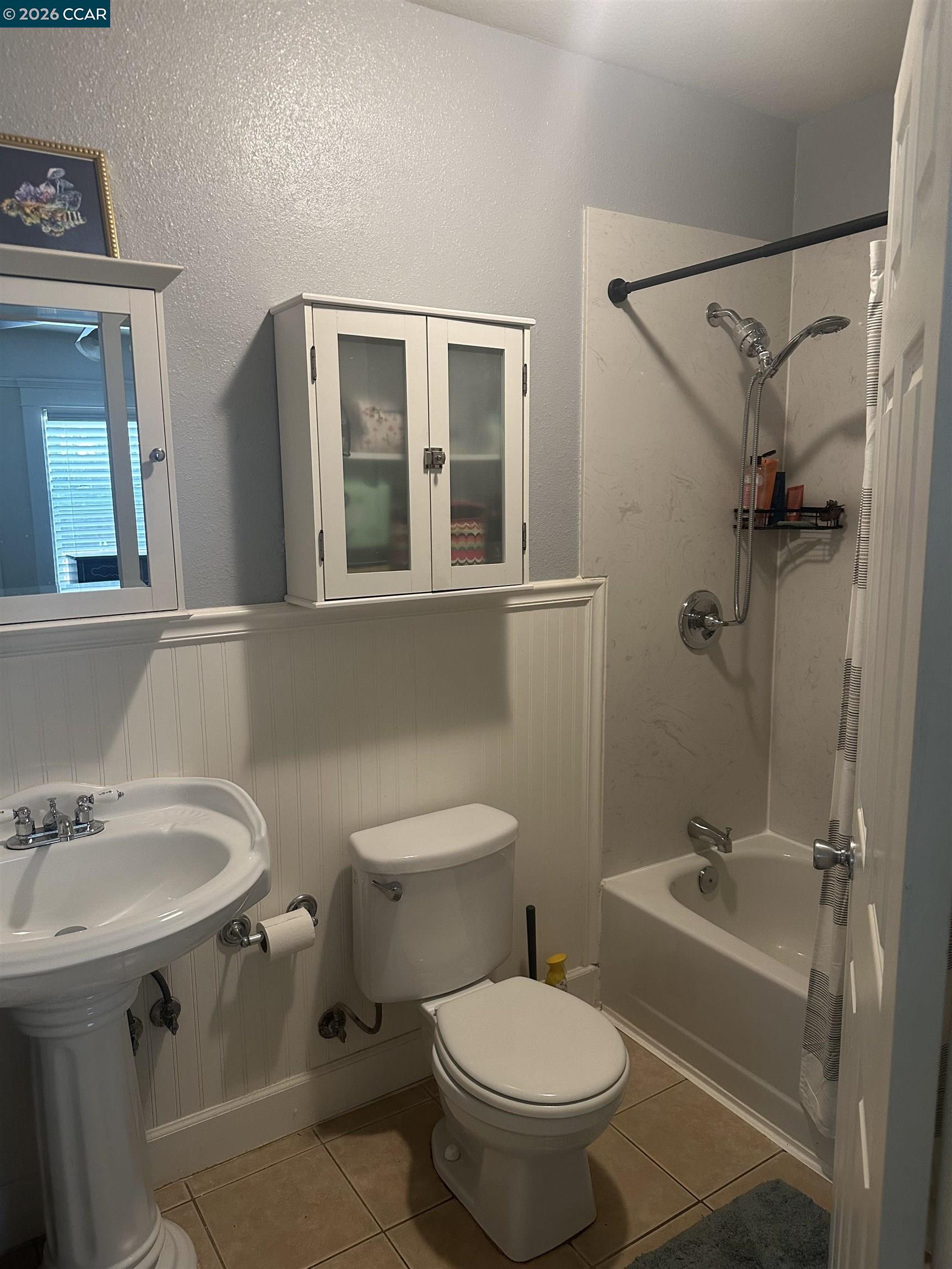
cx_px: 476
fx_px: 880
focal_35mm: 24
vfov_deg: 71.6
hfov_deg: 56.8
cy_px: 634
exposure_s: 1/60
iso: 250
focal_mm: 6.86
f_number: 1.78
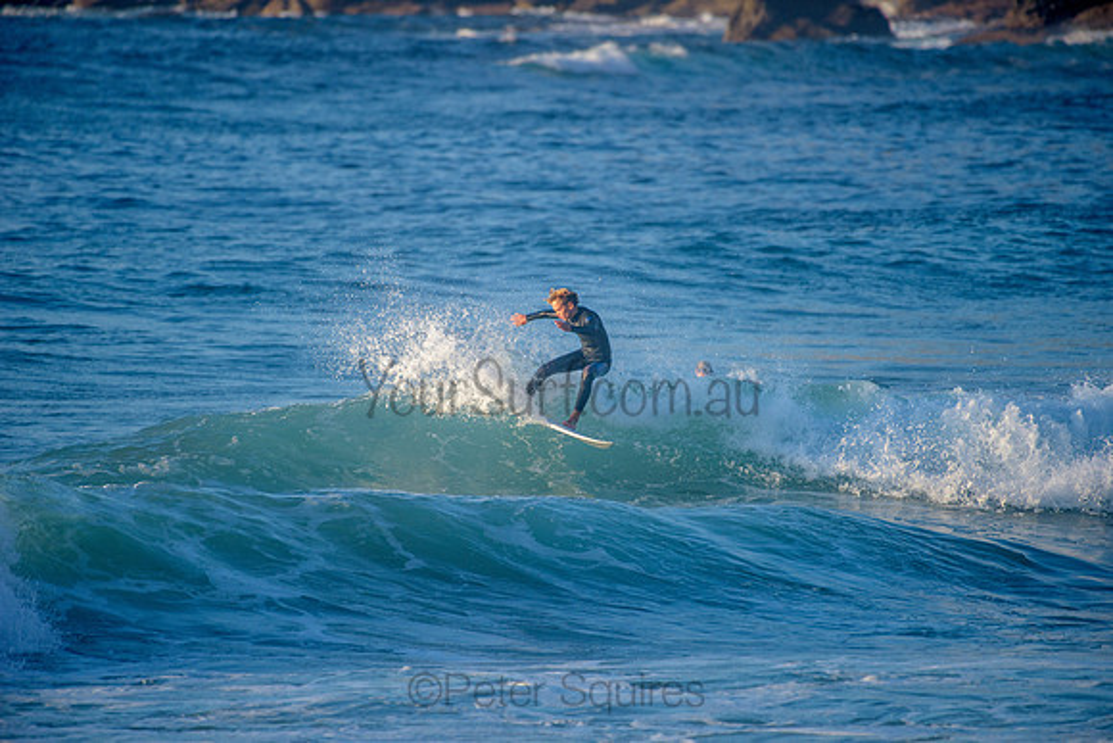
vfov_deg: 2.8
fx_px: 15461
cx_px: 556
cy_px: 372
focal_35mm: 500
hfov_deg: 4.1
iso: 400
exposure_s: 1/2000
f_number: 5.6
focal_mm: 500
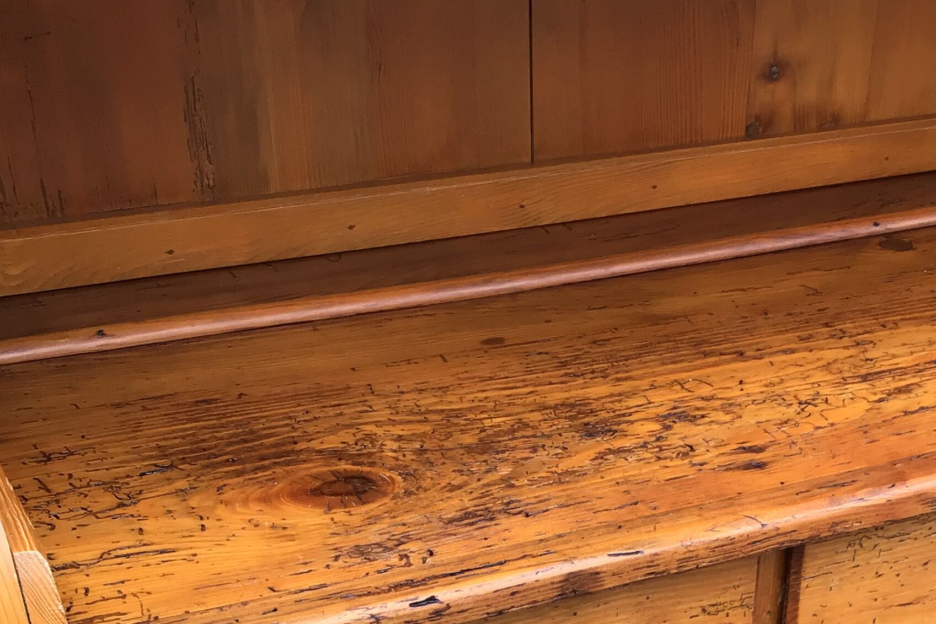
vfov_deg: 19.9
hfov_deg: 32.0
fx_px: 1612
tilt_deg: -35.3
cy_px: 838
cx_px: 662
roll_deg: -2.0
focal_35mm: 62
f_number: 2.4
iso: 25
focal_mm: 3.3
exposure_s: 1/100
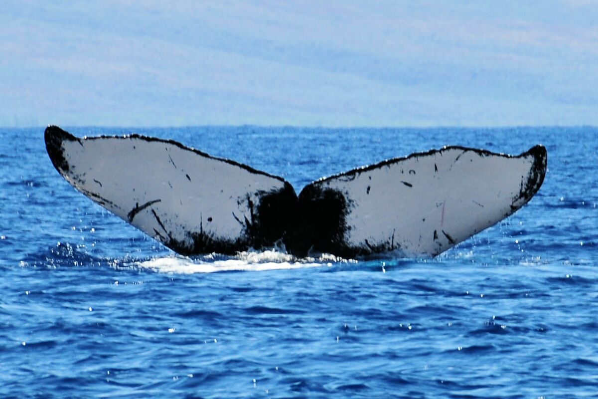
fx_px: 4983
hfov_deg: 6.9
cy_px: 200
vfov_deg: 4.6
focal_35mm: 300
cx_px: 299
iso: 200
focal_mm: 200
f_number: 10
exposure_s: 1/400
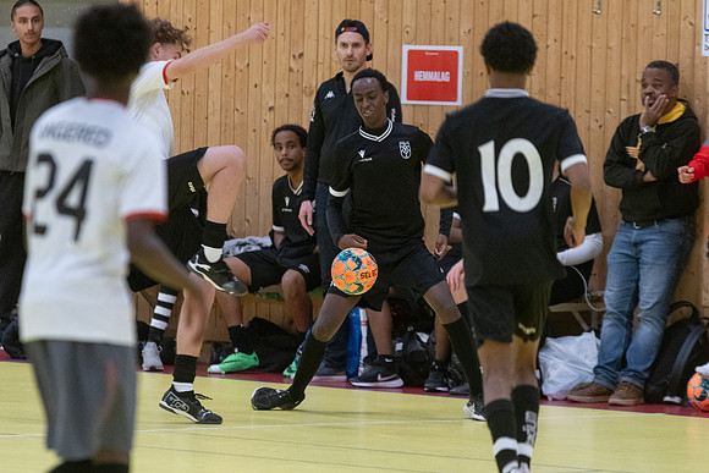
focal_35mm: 300
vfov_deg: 4.6
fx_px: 5909
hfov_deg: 6.9
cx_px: 354
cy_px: 236
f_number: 3.2
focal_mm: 200
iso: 8000
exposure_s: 1/640
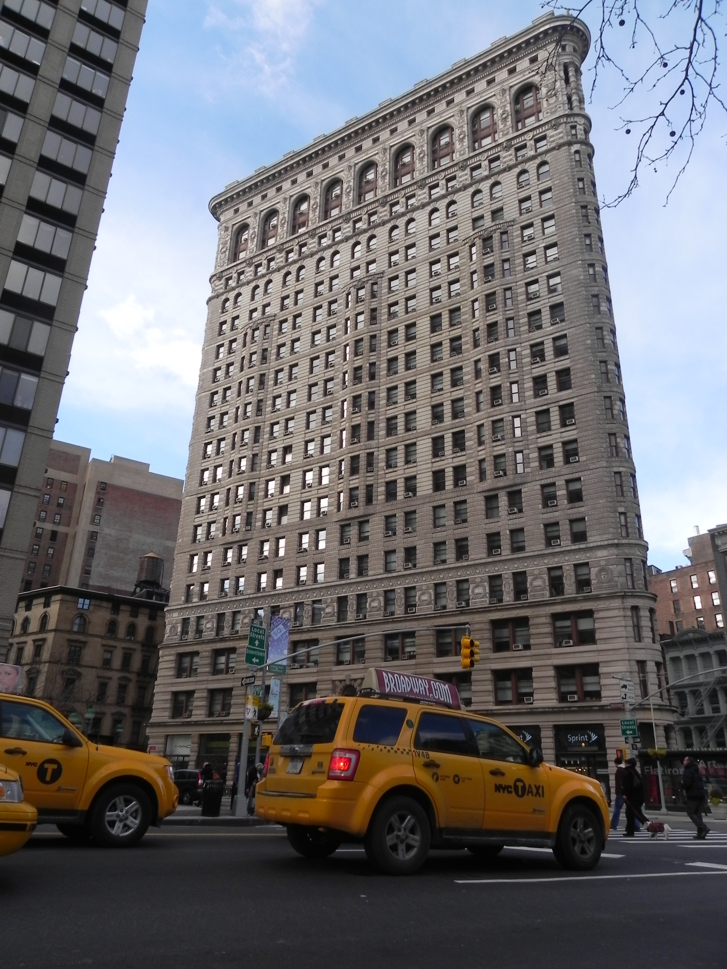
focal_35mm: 26
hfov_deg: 53.1
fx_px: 728
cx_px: 364
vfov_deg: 67.3
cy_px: 484
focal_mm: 4.6
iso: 160
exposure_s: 1/244
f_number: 5.6
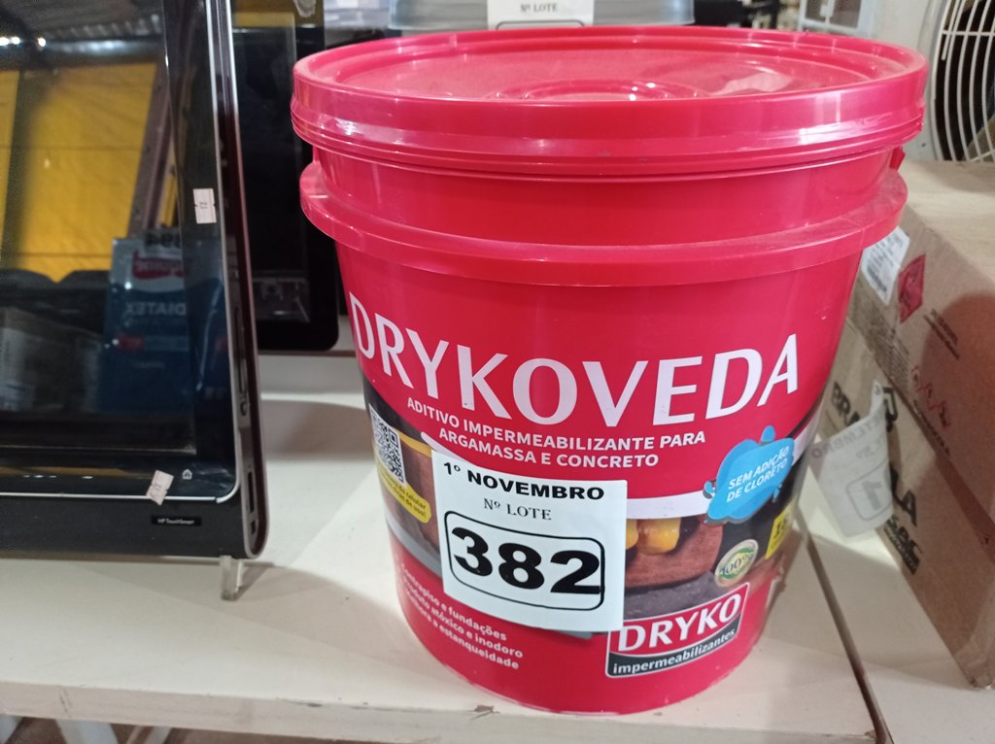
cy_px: 372
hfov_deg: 63.5
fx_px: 804
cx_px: 498
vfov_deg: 49.7
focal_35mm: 28
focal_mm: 4.7
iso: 798
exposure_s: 1/15
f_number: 1.79
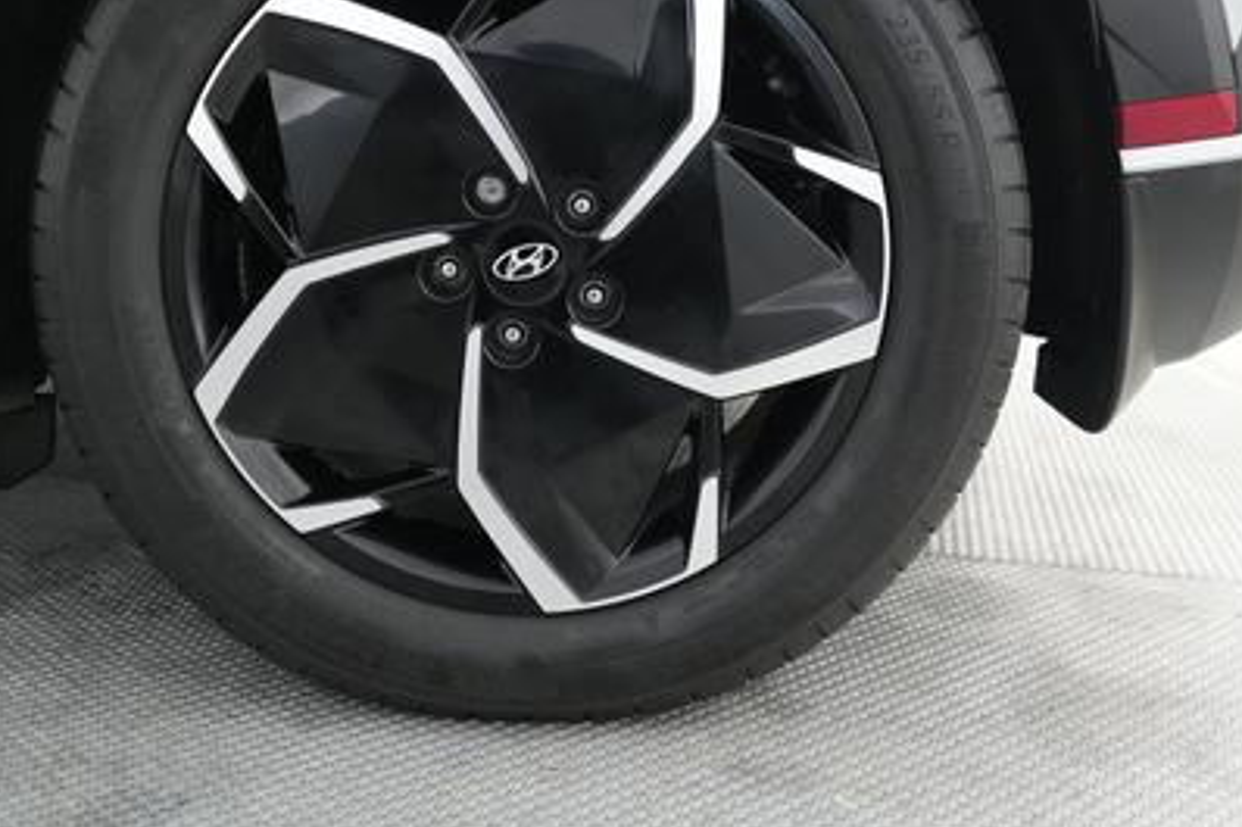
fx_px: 1552
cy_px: 259
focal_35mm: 45
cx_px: 534
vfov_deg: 29.6
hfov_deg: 43.5
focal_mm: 28
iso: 5000
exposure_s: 1/160
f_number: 2.8
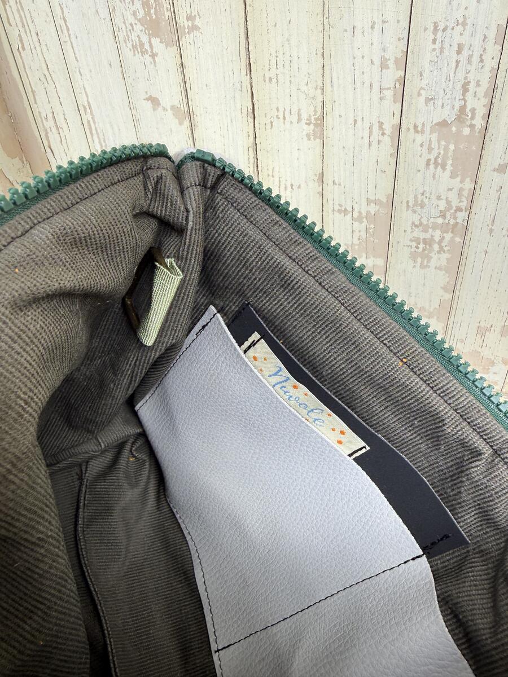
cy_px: 338
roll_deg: +10.7
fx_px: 470
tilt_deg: -43.9
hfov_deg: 56.8
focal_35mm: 24
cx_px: 254
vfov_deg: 71.6
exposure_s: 1/99
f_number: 2.2
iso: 40
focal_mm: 2.22
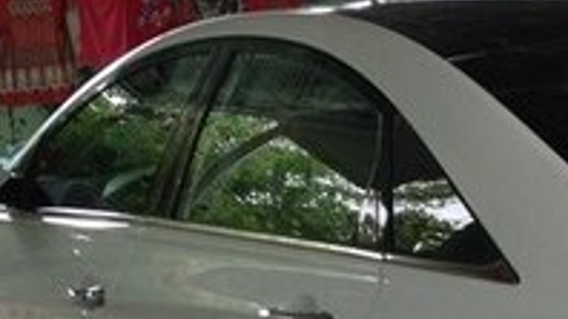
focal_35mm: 120
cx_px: 399
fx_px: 1806
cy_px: 412
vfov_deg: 9.9
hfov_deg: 17.8
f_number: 2.4
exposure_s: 1/120
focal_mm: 4.12
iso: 64
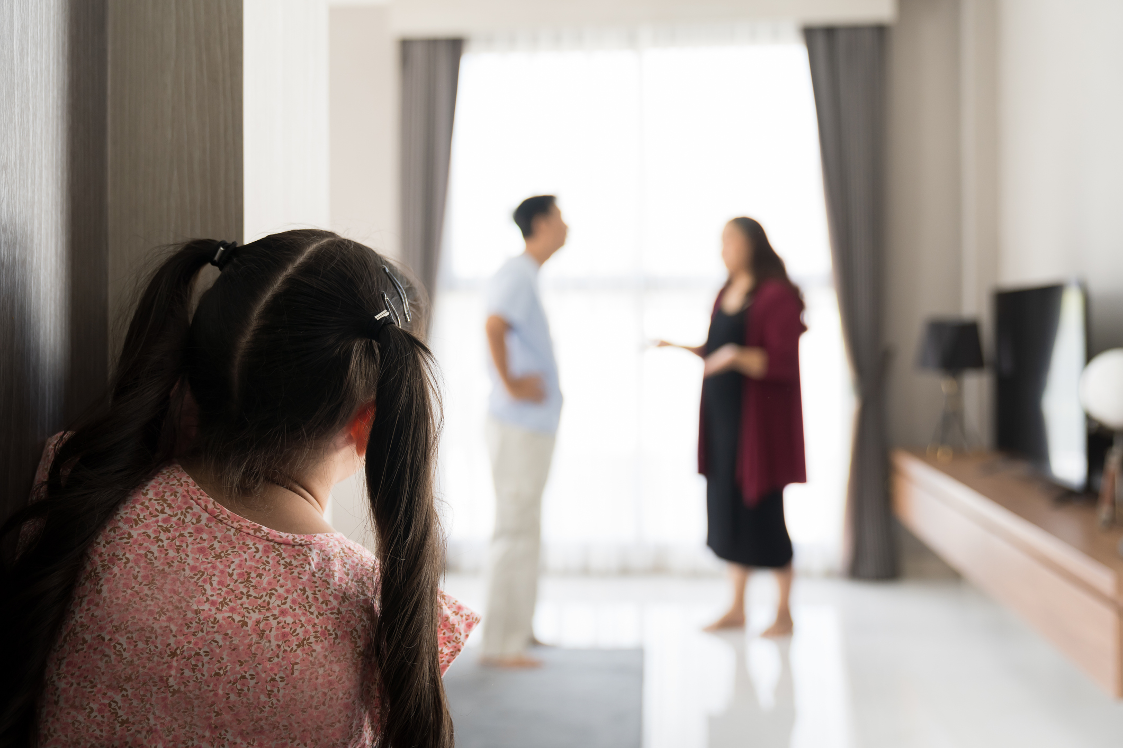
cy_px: 374
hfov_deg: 48.5
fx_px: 1248
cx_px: 562
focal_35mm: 40
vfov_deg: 33.4
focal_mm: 40
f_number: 2.8
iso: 640
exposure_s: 1/250
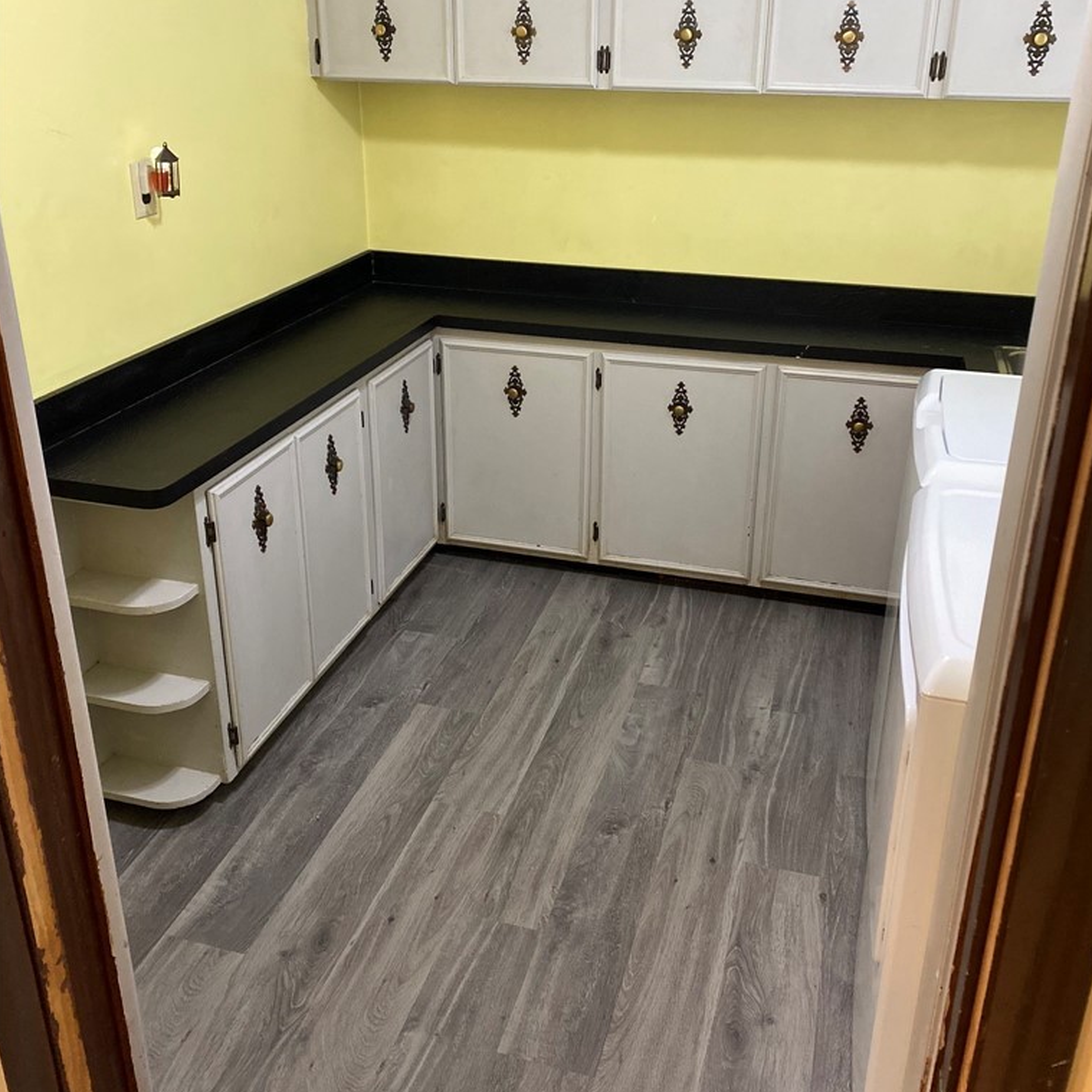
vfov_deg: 52.3
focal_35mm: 31
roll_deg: -0.2
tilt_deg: -21.2
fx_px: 1106
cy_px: 456
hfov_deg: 52.5
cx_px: 548
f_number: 1.8
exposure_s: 1/60
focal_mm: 4.25
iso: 400
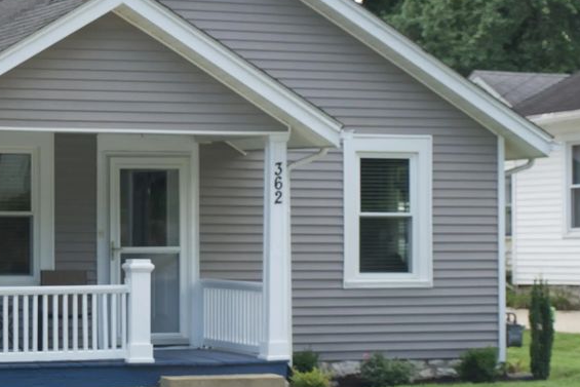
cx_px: 99
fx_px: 2192
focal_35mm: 136
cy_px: 205
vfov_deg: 10.1
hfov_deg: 15.0
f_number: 5.6
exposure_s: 1/100
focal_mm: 50
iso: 100
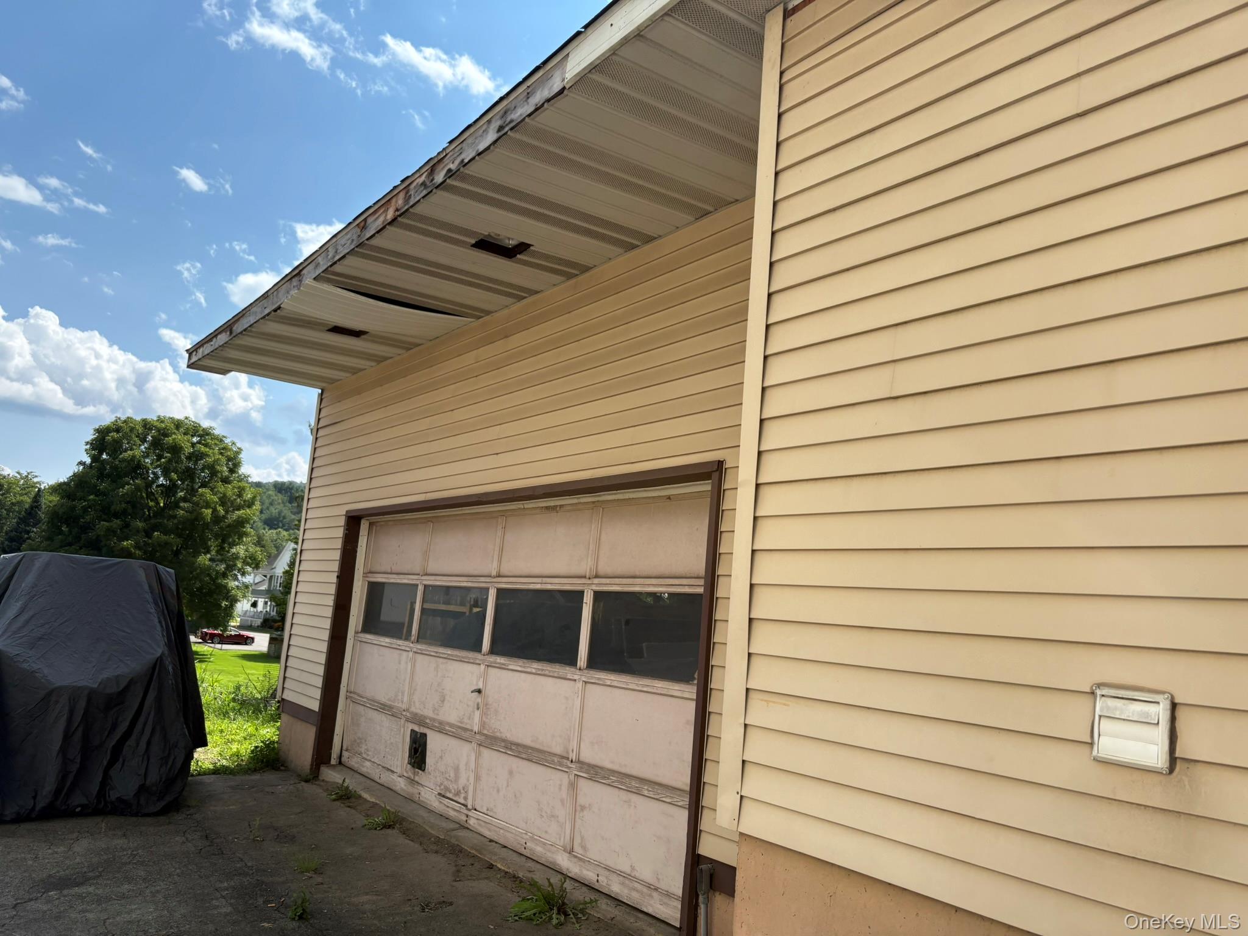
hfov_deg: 67.3
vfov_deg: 53.1
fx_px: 937
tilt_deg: +10.8
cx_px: 624
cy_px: 468
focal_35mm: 26
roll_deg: -5.7
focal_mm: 5.96
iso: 50
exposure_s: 1/2865
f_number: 1.6
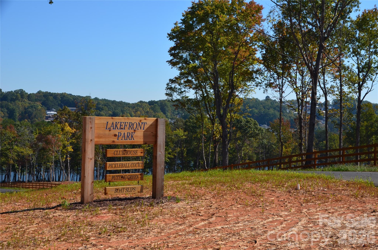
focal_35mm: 57
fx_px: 597
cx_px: 189
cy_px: 125
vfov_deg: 23.7
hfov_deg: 35.1
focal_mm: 38
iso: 100
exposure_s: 1/160
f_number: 11
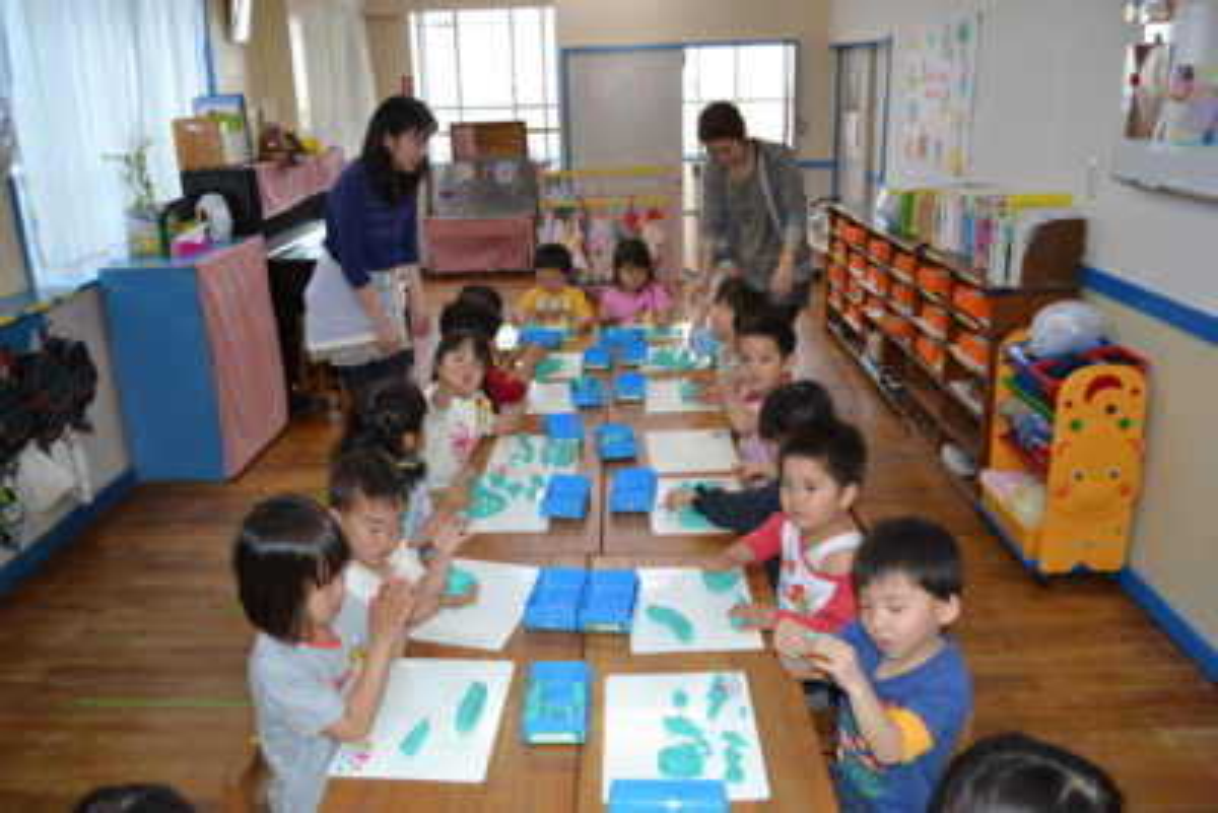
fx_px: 914
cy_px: 406
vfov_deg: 48.0
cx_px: 609
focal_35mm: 27
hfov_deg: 67.4
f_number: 4
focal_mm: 18
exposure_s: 1/125
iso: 400
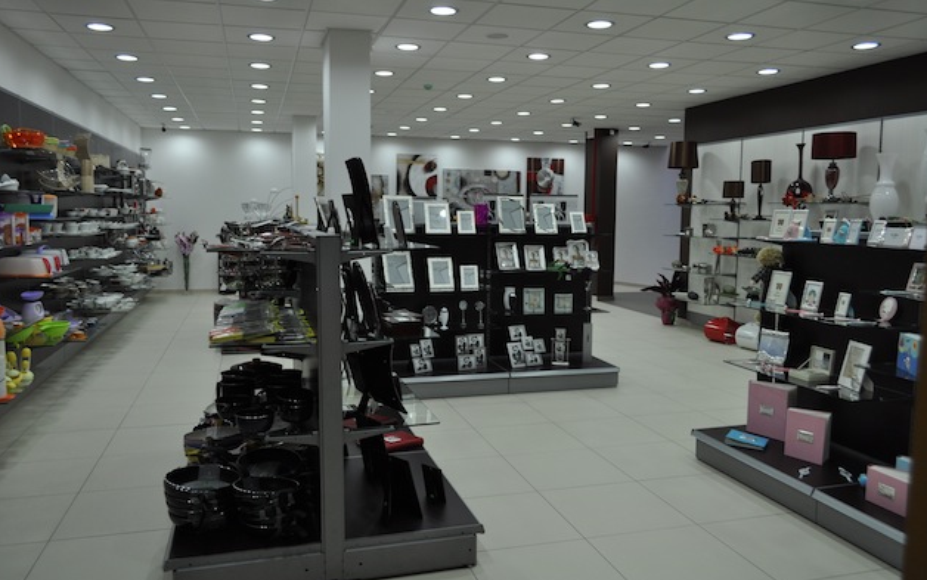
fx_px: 708
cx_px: 459
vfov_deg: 44.6
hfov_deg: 66.4
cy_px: 290
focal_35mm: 28
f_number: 5
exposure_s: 1/100
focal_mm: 18
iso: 400
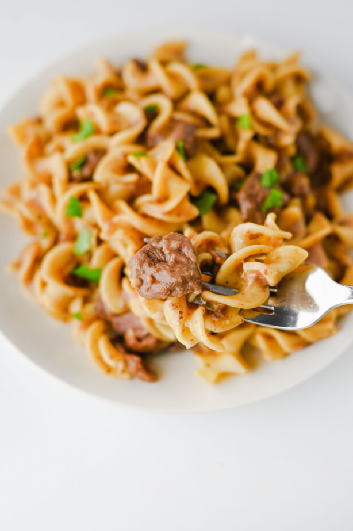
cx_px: 210
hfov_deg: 20.9
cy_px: 238
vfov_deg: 31.0
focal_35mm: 65
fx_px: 957
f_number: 3.2
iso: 250
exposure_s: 1/250
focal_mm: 50
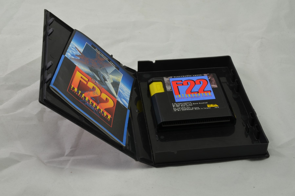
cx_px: 148
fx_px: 491
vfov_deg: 22.5
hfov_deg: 33.5
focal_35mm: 60
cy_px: 98
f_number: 20
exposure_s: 1/1.3
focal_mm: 40
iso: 100
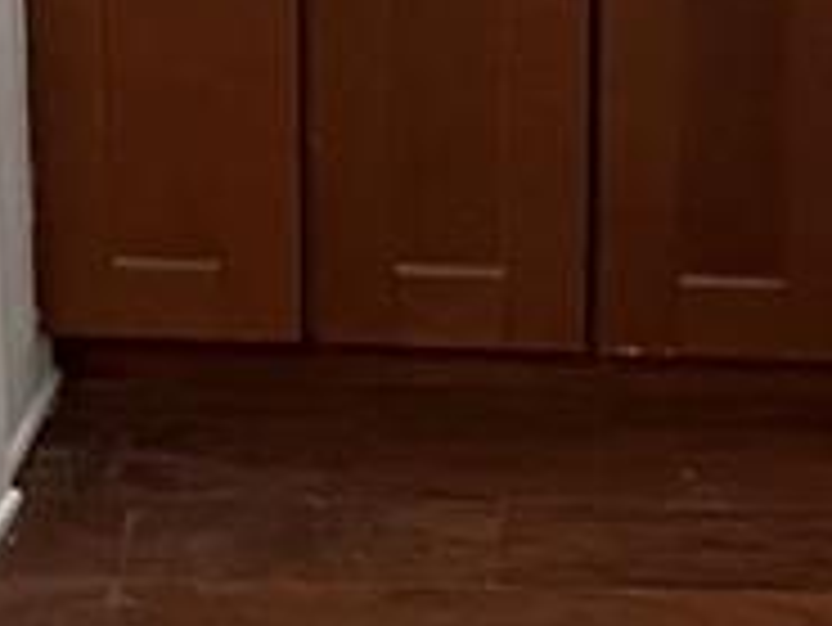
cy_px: -414
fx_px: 1732
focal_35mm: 72
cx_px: 630
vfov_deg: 17.5
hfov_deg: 26.6
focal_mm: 1.57
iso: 640
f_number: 1.8
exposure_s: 1/60
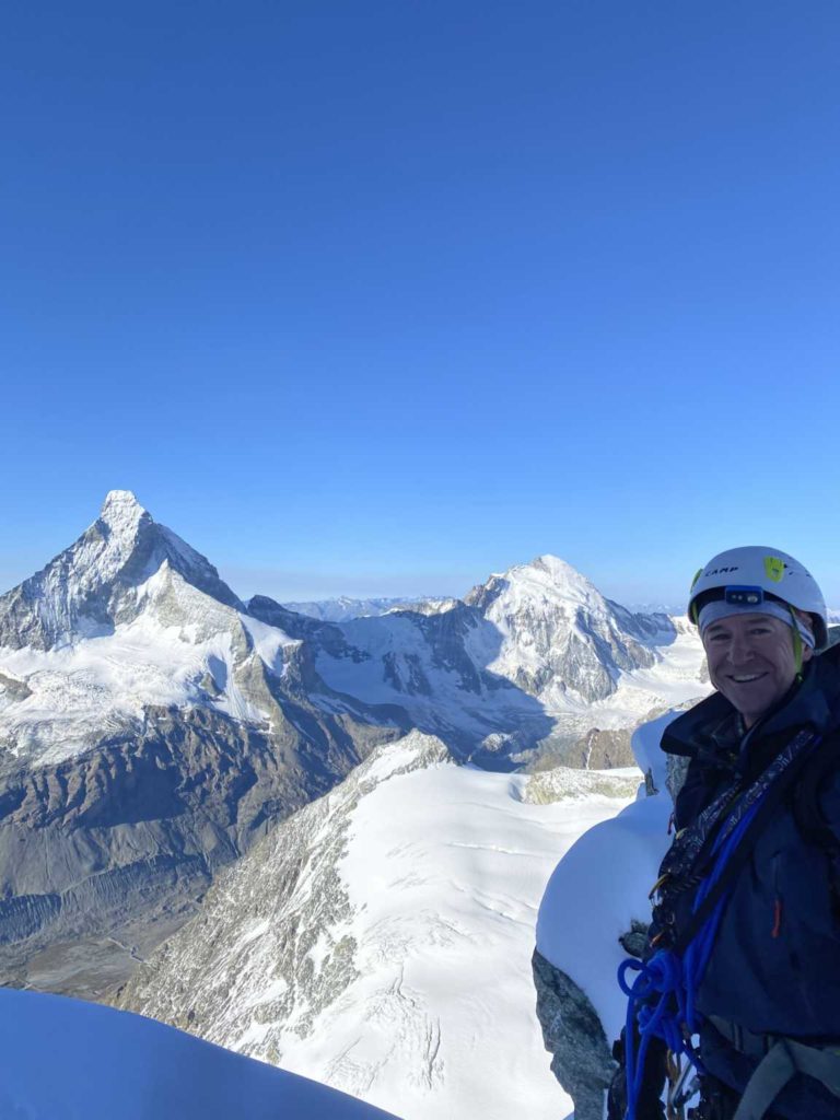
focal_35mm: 26
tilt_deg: +3.7
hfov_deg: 53.1
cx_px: 420
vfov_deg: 67.3
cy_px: 560
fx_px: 841
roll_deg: -1.4
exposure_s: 1/3731
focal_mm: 4.25
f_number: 1.8
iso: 32
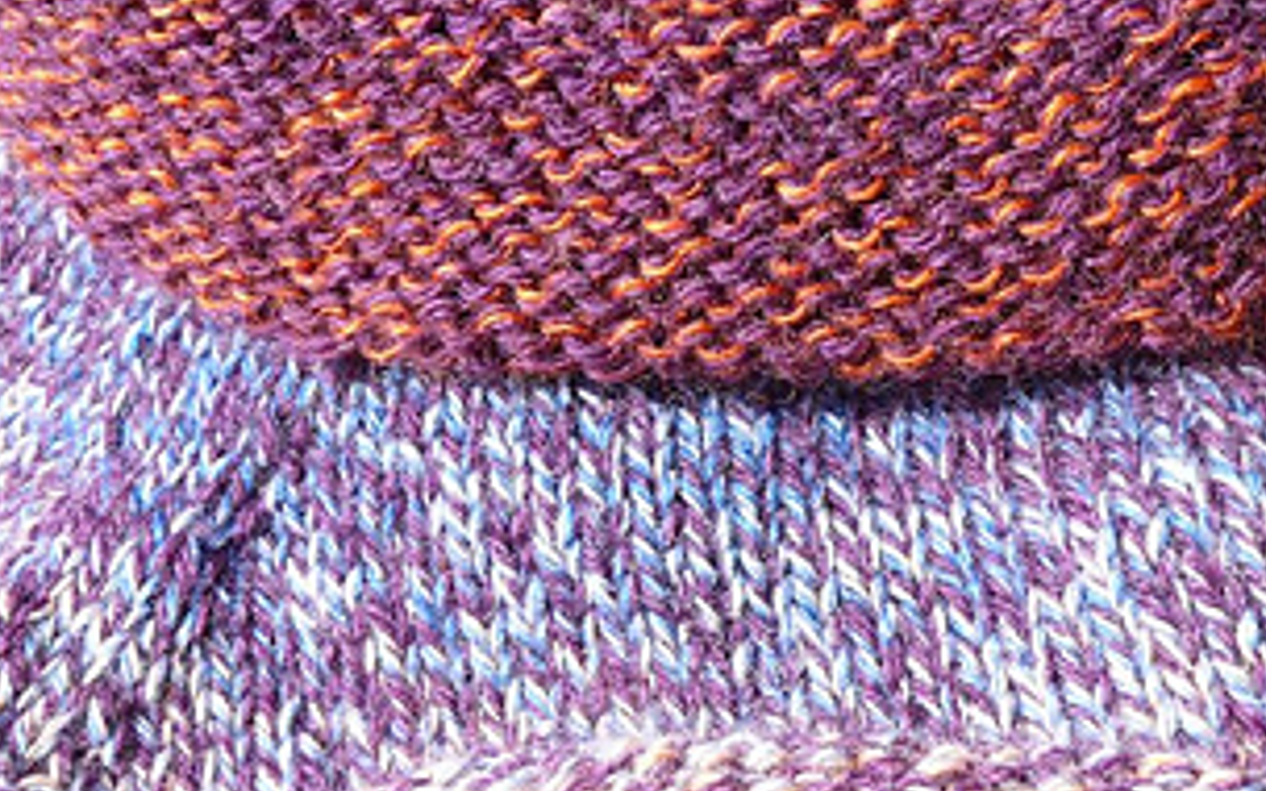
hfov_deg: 33.2
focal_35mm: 61
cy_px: 164
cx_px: 833
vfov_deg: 21.1
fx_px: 2105
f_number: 5
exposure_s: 1/200
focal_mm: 7.4
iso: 100
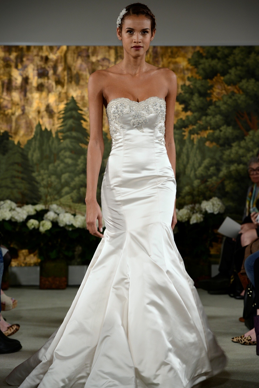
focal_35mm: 113
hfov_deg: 12.1
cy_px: 194
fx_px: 1219
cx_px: 130
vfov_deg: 18.1
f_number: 5
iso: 1000
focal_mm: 112
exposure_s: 1/100
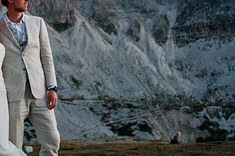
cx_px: 49
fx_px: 666
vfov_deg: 13.3
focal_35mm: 102
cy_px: 14
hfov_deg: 19.8
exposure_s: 1/100
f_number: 1.4
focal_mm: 23
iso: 5000
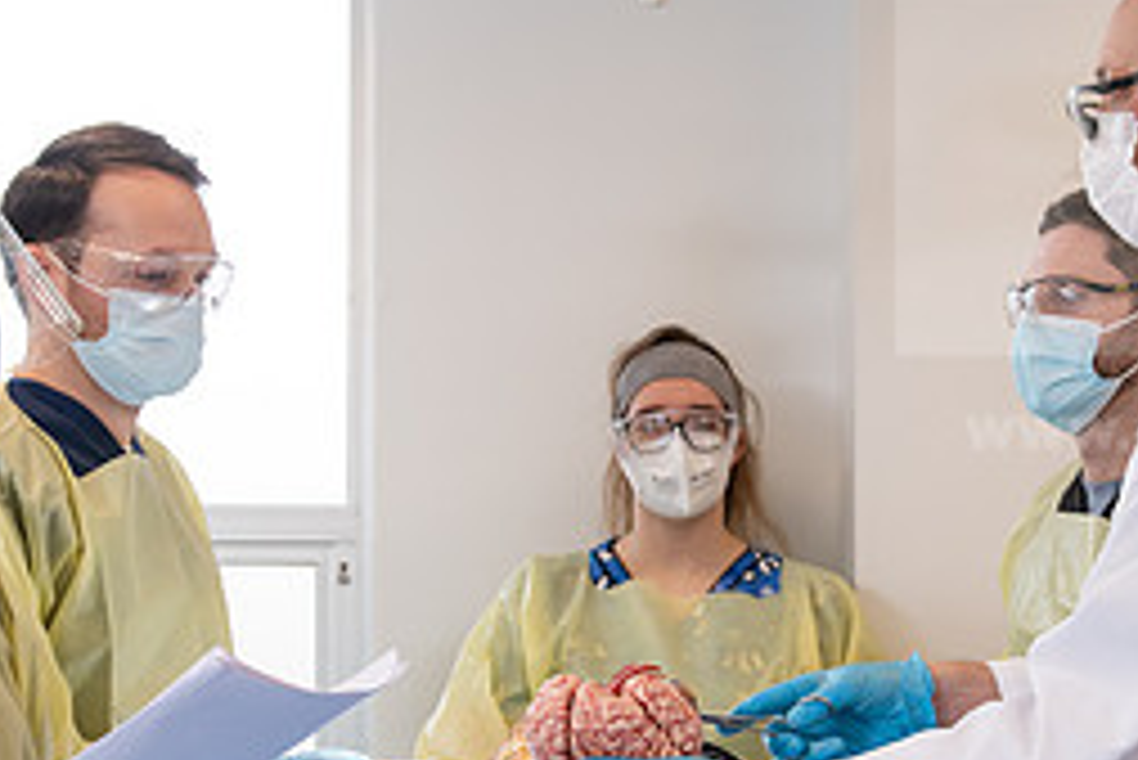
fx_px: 2467
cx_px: 760
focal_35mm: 78
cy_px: 524
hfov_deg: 25.8
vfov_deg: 17.5
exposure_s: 1/200
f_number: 4.5
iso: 500
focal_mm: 34
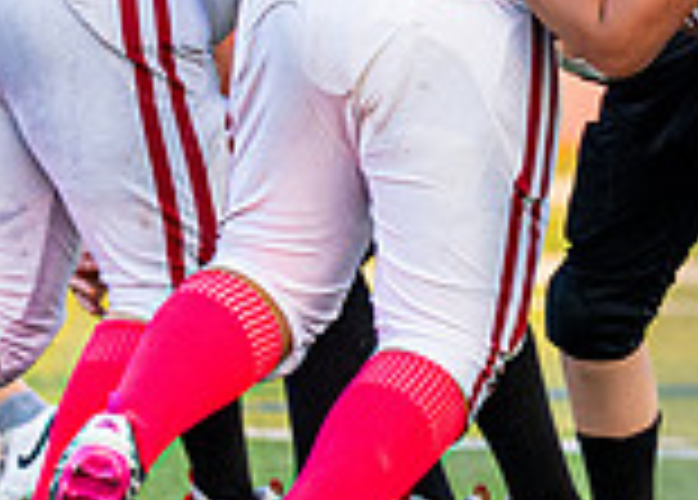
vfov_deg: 1.2
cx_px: 632
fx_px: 22996
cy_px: -29
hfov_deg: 1.7
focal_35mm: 1159
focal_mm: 200
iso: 800
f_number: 2.8
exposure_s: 1/1000
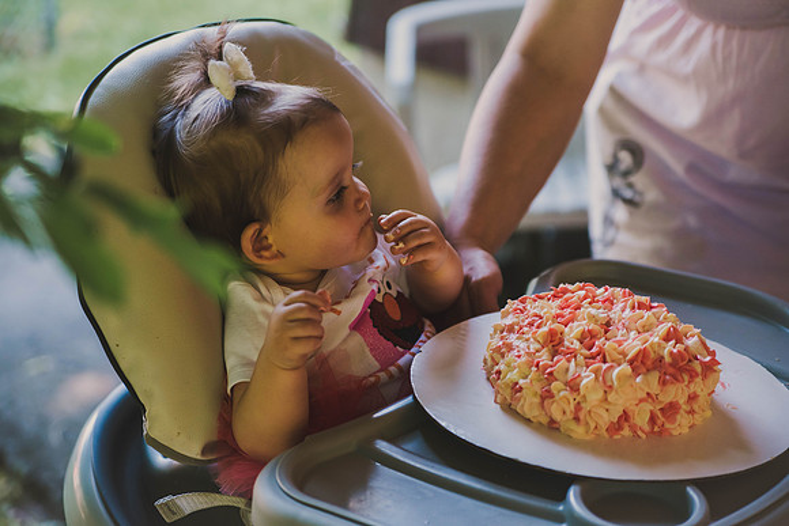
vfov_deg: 18.2
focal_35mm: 75
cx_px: 394
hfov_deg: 27.0
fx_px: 1644
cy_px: 263
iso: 1250
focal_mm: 75
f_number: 2.8
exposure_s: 1/640
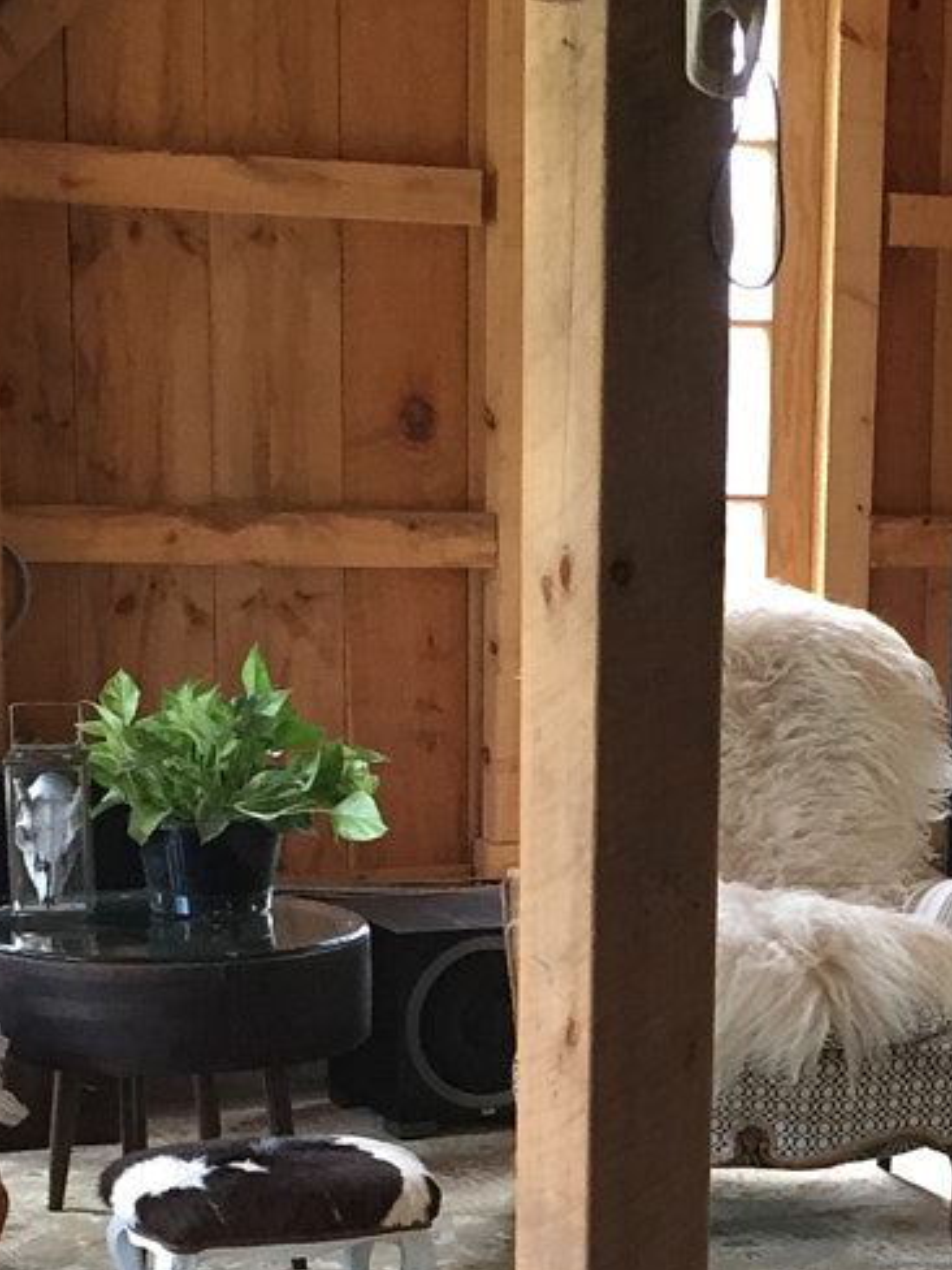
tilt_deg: -13.2
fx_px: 3484
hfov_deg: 15.3
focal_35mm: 95
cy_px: 1161
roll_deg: -1.5
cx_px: 936
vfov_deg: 20.2
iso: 80
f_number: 2.2
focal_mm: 4.15
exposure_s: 1/30
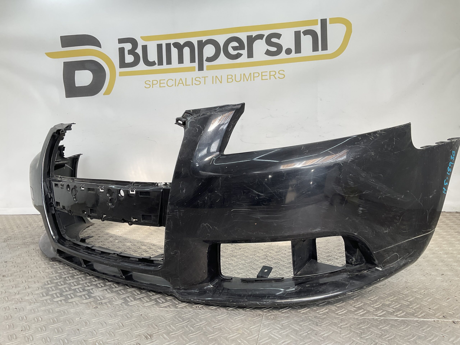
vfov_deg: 48.2
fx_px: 385
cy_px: 172
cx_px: 230
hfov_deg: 61.7
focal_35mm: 29
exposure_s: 1/237
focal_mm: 3
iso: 16
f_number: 1.8
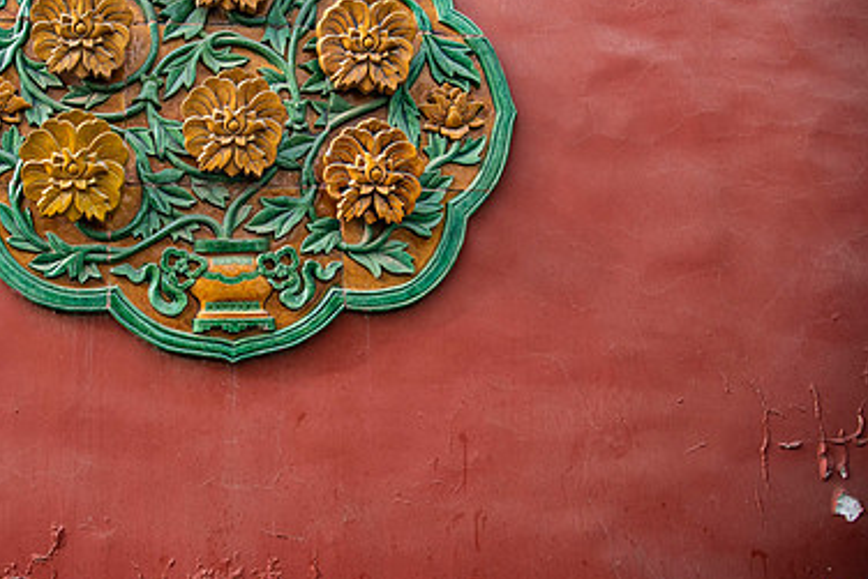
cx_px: 226
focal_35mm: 37
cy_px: 156
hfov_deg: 49.9
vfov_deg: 35.3
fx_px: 892
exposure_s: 1/800
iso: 500
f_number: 4
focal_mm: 24
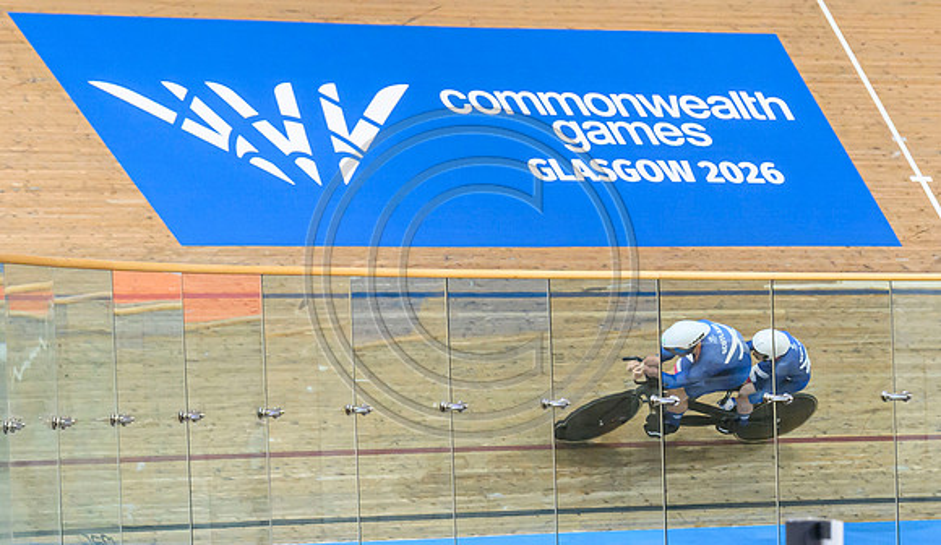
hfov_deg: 9.1
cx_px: 665
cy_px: 270
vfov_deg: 5.3
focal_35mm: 235
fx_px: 5894
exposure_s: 1/1600
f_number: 3.5
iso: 4000
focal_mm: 110
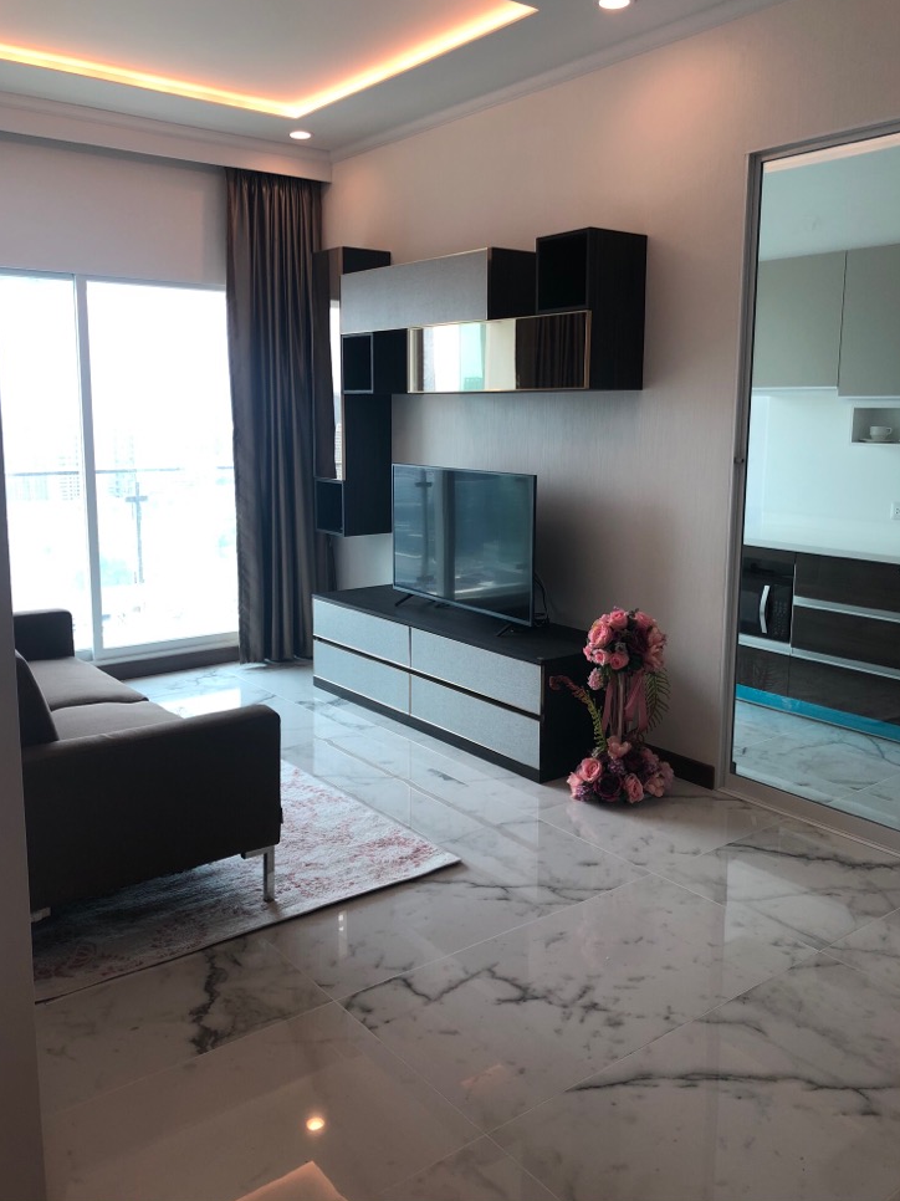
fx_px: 1006
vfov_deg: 61.7
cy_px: 583
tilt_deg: -8.6
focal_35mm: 29
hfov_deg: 48.2
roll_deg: -0.1
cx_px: 443
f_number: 1.8
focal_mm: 4
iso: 20
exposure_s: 1/115
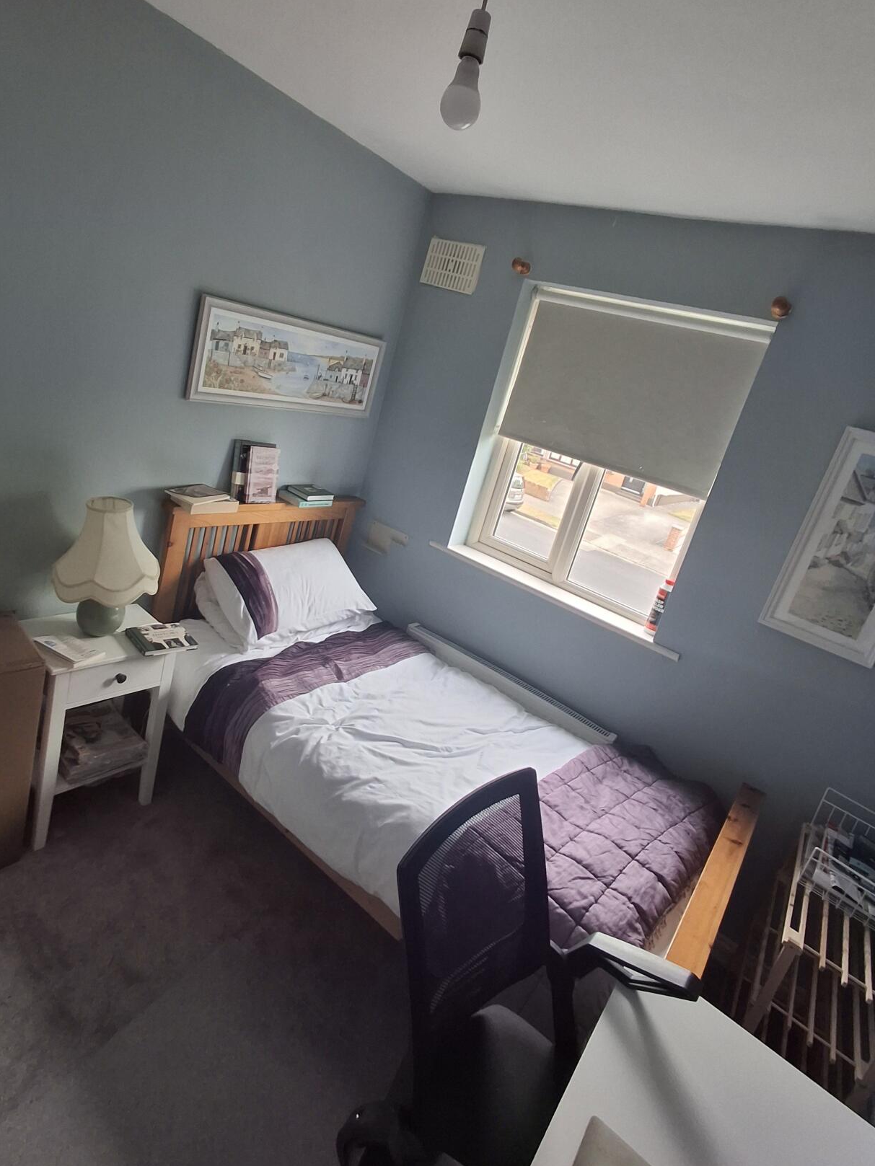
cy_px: 539
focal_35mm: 19
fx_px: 640
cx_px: 402
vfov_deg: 84.5
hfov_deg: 68.6
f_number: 2.2
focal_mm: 1.64
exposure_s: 1/50
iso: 64
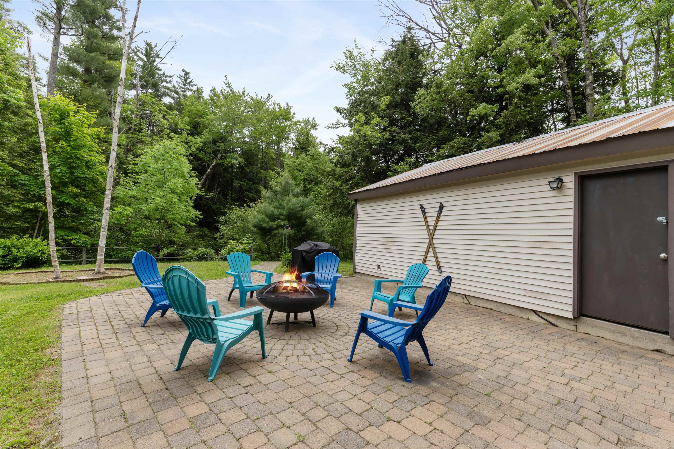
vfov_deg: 73.7
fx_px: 299
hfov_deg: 96.8
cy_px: 224
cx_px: 337
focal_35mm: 16
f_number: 9
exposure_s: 1/400
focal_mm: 16
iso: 320
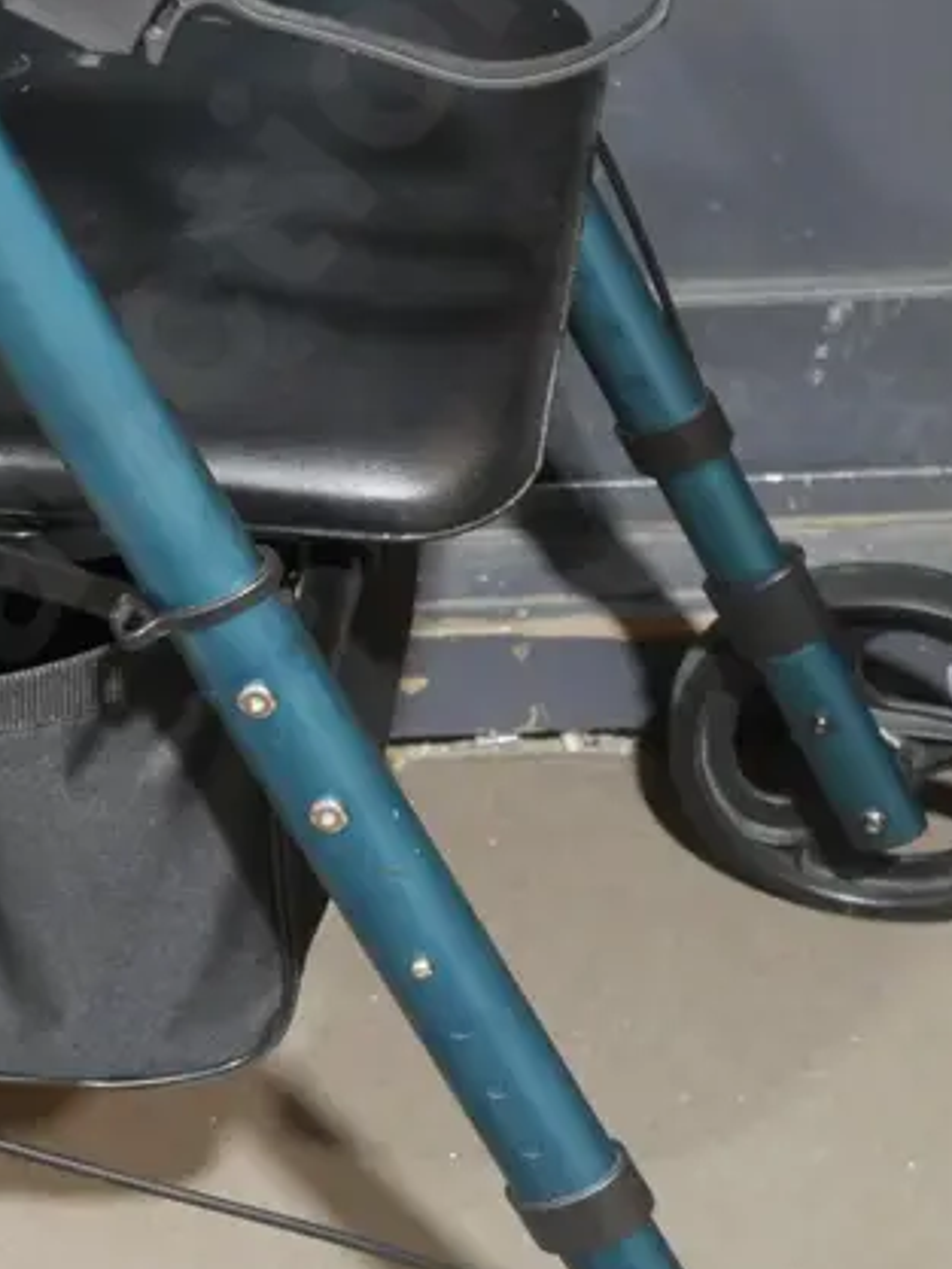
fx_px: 4325
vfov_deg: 16.7
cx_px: 111
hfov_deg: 12.5
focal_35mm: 118
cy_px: 435
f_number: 5.2
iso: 2500
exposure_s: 1/60
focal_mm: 24
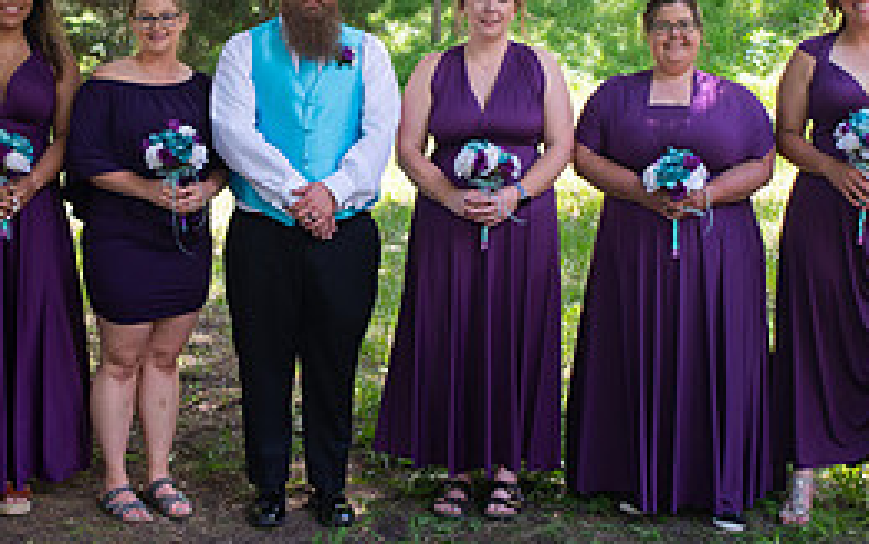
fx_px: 1659
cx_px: 368
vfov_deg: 18.4
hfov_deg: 29.3
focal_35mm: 70
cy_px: 98
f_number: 5
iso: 250
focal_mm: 31
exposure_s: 1/125
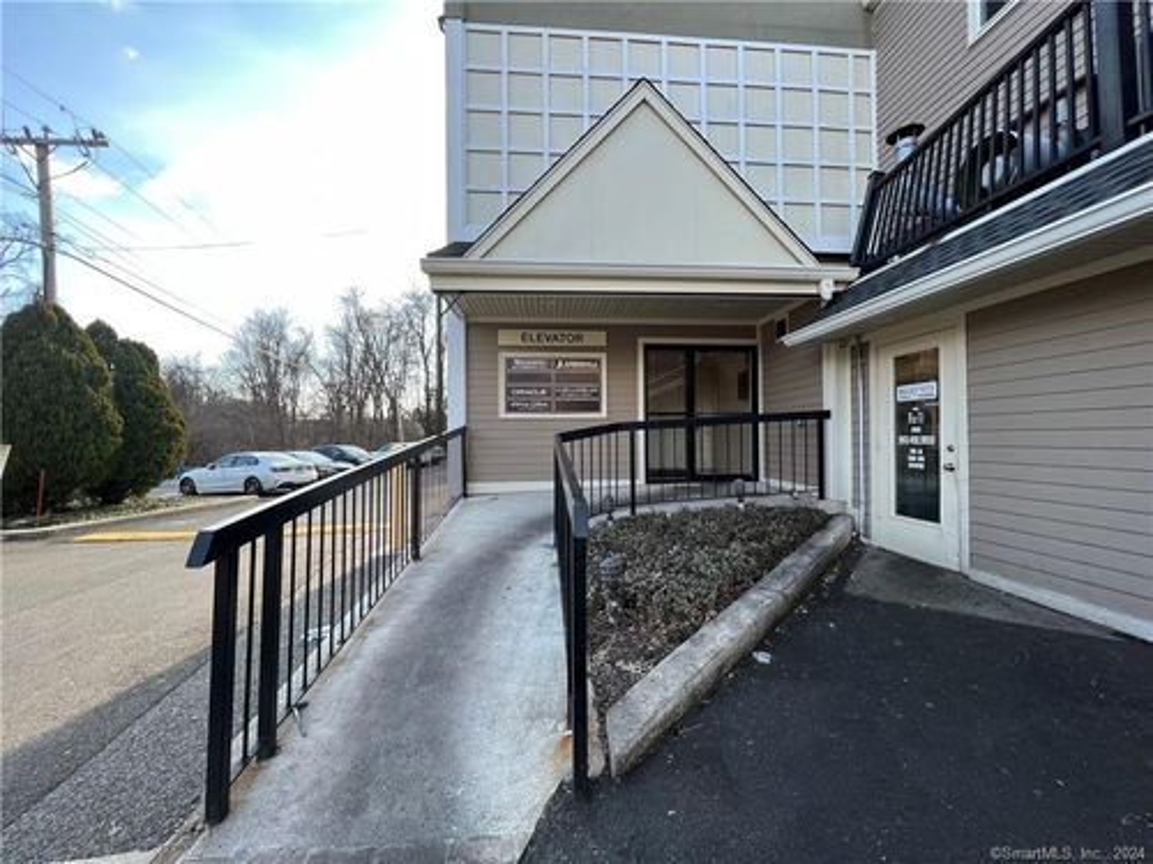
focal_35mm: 13
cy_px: 432
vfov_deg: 89.9
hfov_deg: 106.2
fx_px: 433
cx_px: 576
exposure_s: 1/200
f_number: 1.8
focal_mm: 1.57
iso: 32
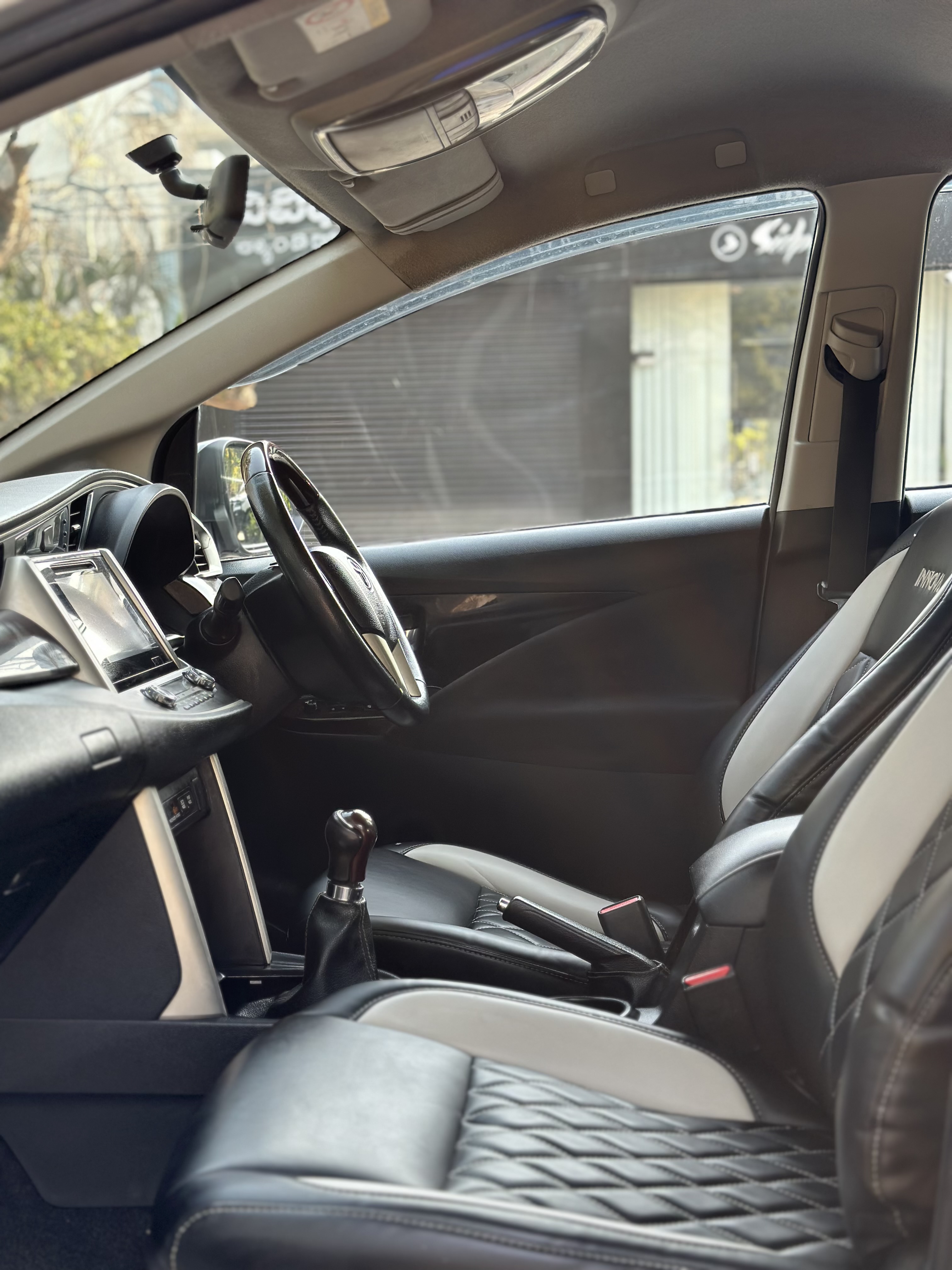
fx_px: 1760
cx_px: 476
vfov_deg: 39.7
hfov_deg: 30.3
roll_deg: +0.4
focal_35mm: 48
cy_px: 635
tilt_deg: -4.6
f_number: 1.78
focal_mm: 6.86
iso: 80
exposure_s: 1/214
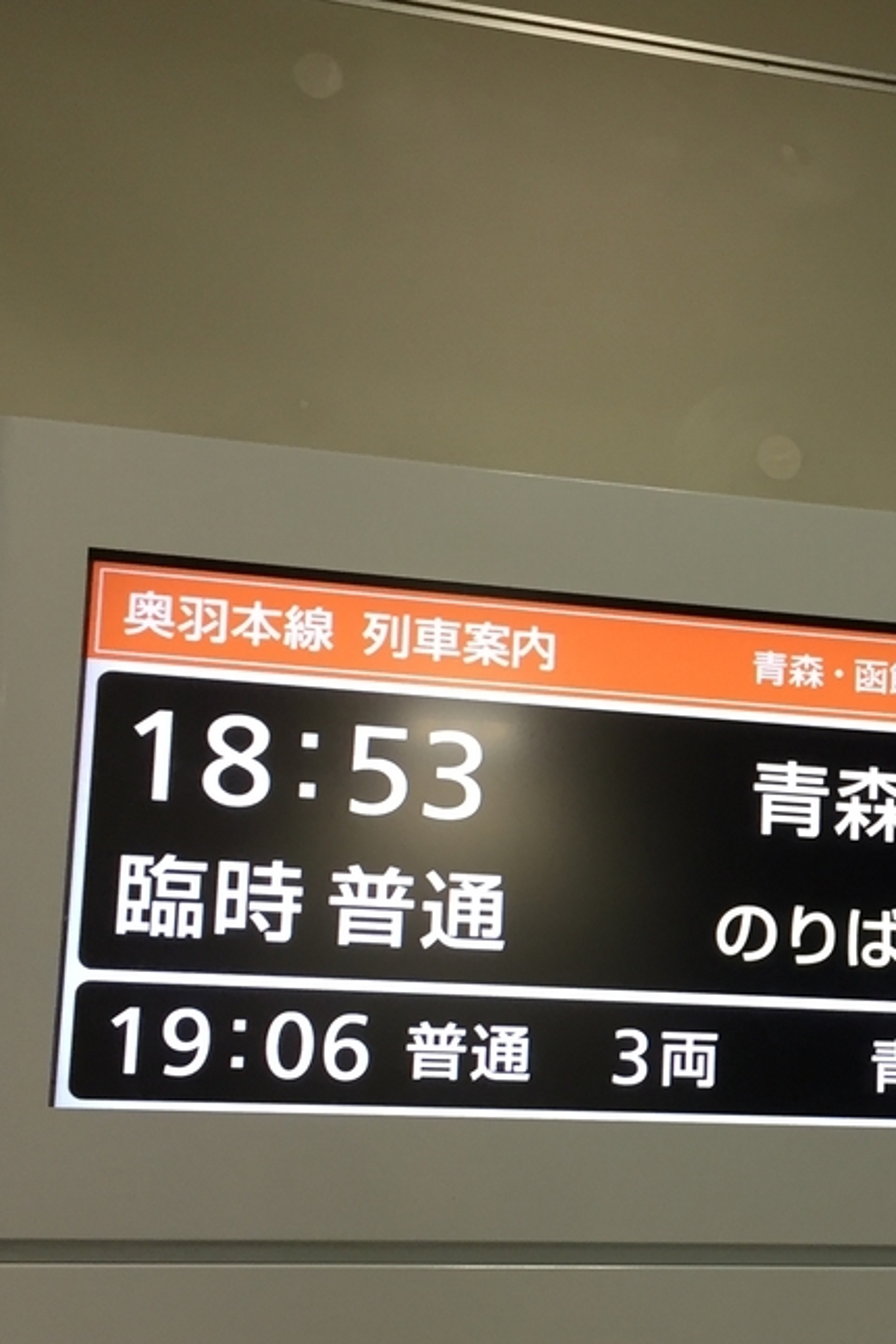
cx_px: 929
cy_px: 903
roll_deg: +0.0
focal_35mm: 56
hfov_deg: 23.1
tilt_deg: +6.7
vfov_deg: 35.3
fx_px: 2089
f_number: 2.2
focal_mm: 4.15
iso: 64
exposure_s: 1/30
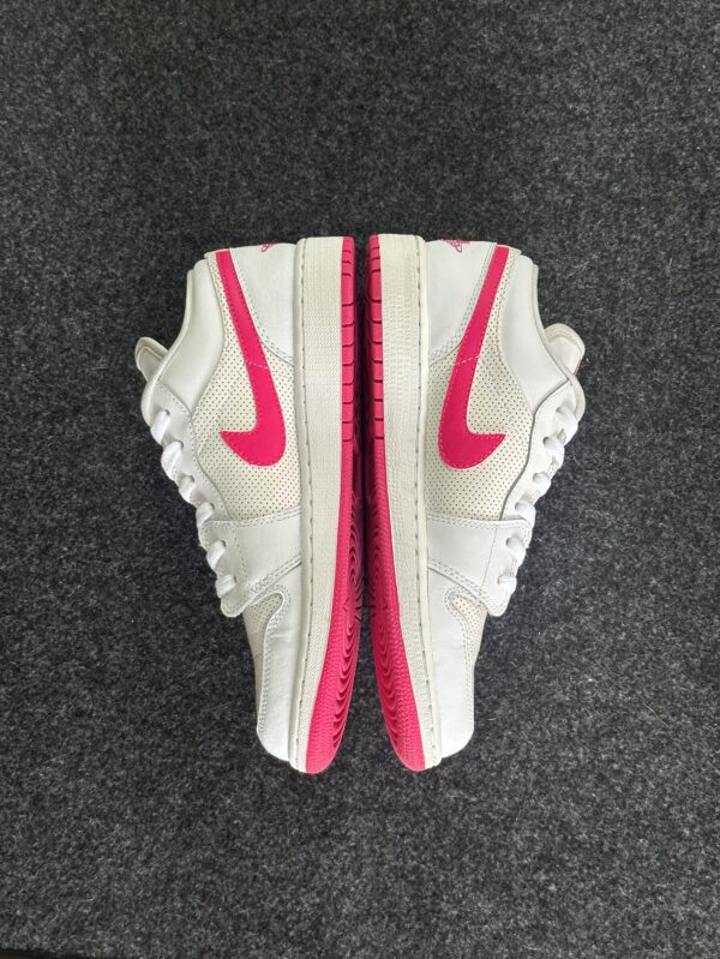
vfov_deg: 39.6
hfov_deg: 30.3
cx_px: 360
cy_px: 480
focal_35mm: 48
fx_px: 1330
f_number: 1.78
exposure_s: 1/50
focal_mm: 6.86
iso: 100
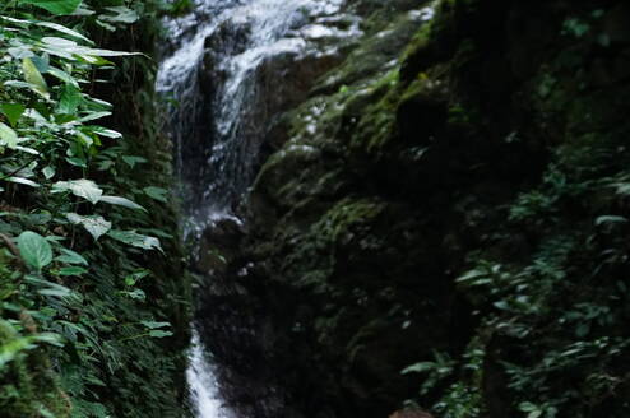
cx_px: 315
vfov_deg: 19.4
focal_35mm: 70
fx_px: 1223
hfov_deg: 28.9
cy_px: 209
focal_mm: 70
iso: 2500
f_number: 4
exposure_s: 1/160
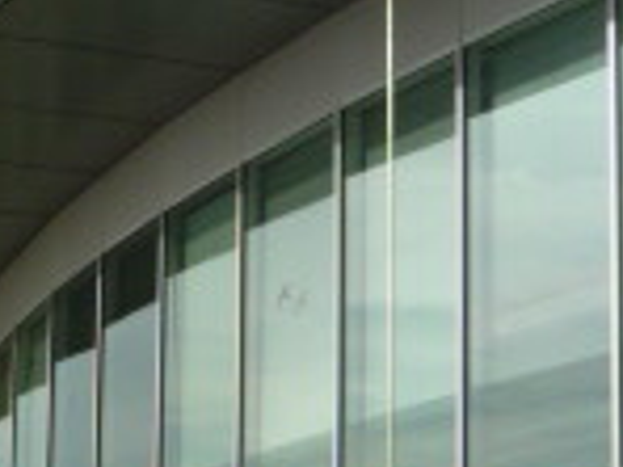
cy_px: 564
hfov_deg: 14.2
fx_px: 2340
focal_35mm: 130
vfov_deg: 11.2
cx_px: -324
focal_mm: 5.2
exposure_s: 1/500
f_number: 5.6
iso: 100
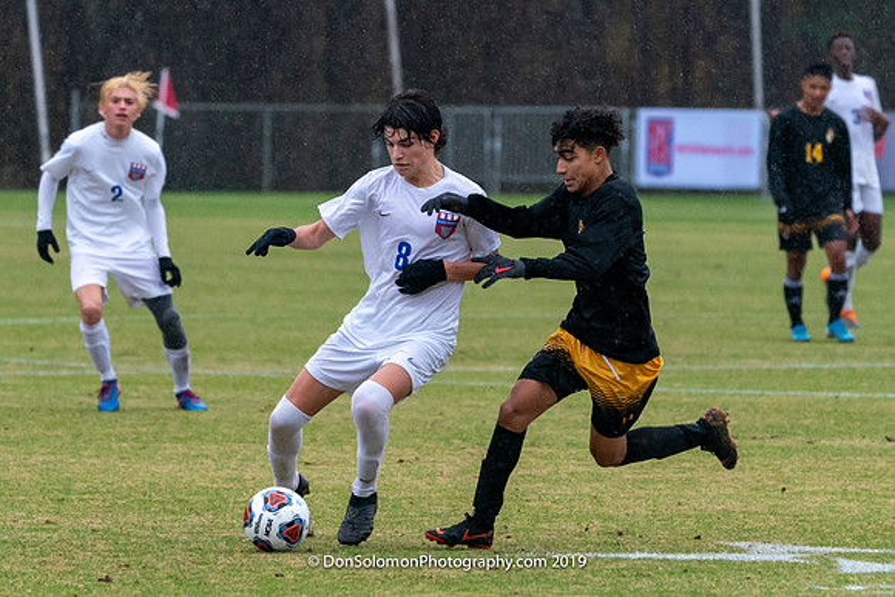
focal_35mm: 409
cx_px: 448
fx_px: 10182
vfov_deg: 3.4
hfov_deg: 5.0
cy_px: 422
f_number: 5.6
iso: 3200
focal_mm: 241
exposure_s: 1/1000
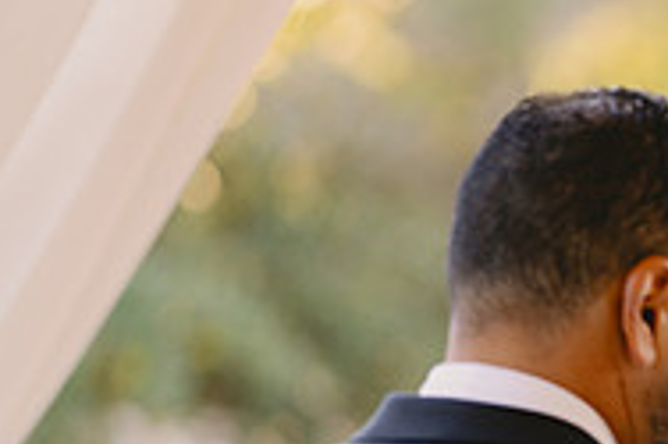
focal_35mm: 510
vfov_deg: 2.7
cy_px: 545
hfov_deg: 4.0
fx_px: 9455
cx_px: 998
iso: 800
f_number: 3.2
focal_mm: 165
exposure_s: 1/320
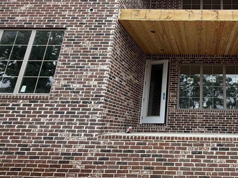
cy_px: 56
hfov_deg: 53.2
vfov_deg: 44.7
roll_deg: -1.6
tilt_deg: +19.3
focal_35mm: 31
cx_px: 201
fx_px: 213
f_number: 2.2
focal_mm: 2.22
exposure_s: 1/193
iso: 50
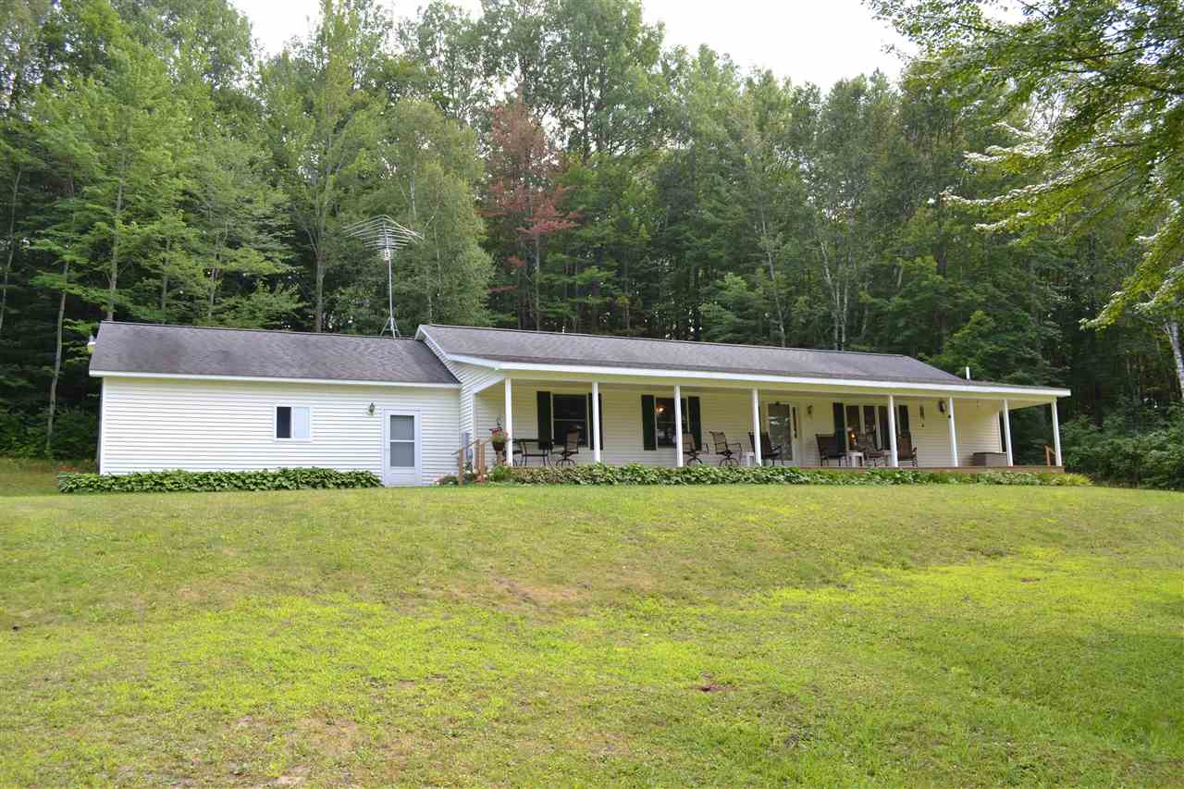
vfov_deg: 47.9
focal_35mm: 27
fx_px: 888
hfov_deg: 67.4
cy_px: 394
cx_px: 592
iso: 160
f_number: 5.6
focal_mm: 18
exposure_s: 1/125
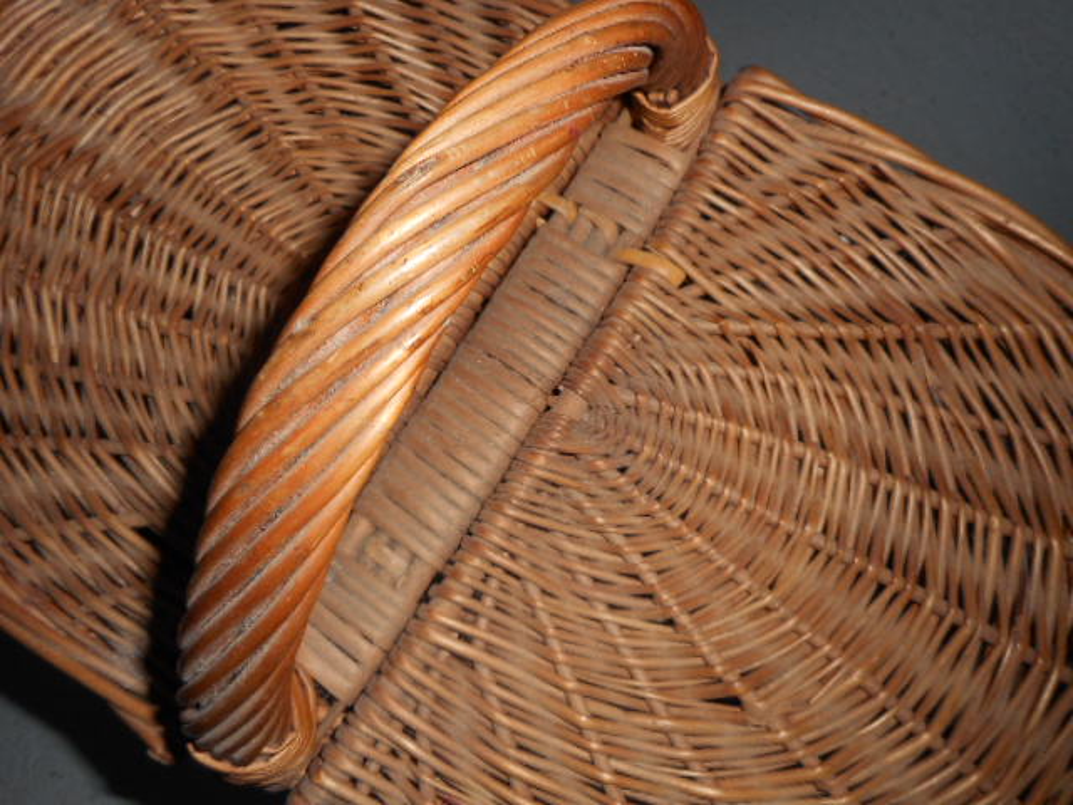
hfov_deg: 69.4
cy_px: 402
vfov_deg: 54.9
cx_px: 536
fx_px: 775
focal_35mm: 25
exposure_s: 1/25
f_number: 3.7
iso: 80
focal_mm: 4.5
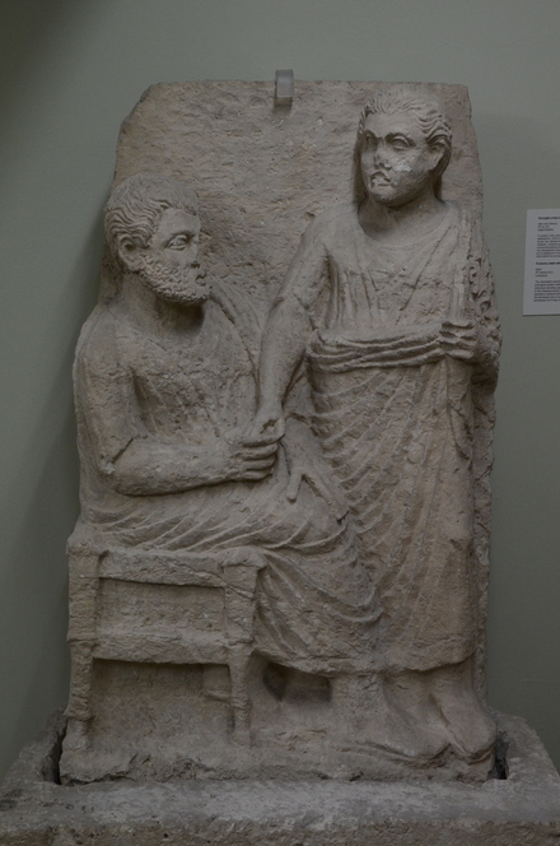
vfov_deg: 42.4
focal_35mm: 46
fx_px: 1089
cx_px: 280
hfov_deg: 28.8
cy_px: 423
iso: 1000
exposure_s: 1/80
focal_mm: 31
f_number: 4.2
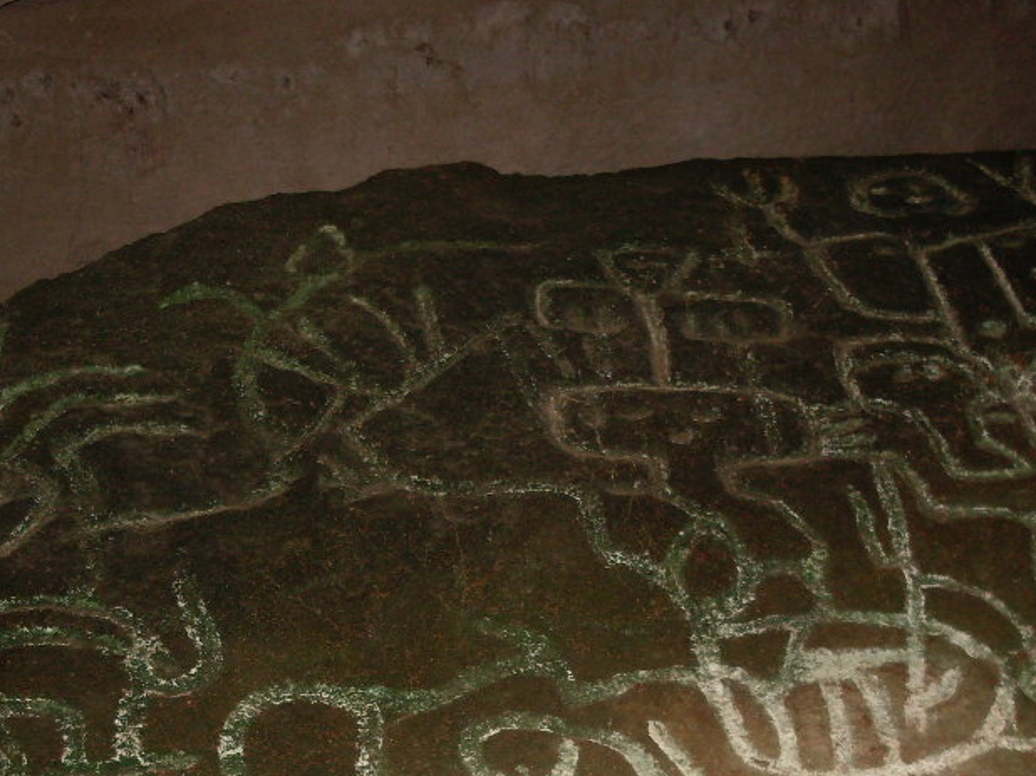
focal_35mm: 63
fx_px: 1885
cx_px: 444
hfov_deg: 30.7
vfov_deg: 22.9
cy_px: 639
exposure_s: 1/45
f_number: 2.8
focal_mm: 6.3
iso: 100
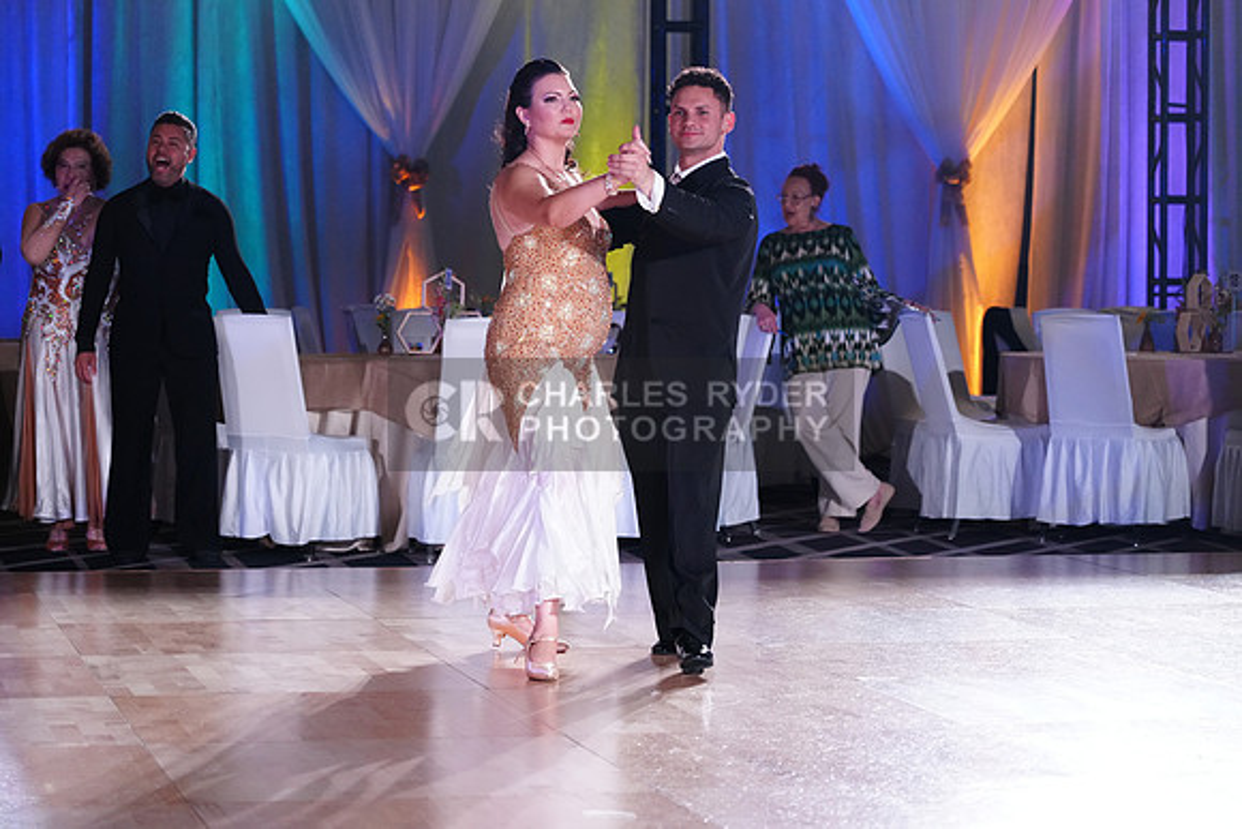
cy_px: 414
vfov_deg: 13.0
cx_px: 621
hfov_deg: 19.5
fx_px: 3623
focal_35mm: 105
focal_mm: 105
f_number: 4
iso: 4000
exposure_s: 1/400
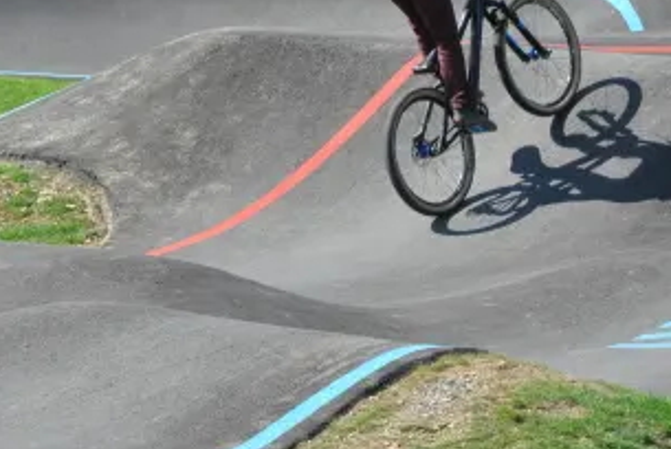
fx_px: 4944
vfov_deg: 5.2
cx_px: 198
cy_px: 34
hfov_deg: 7.8
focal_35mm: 265
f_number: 13
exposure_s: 1/640
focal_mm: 90
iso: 800
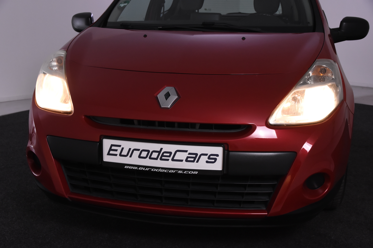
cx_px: 186
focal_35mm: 46
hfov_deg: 42.3
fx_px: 482
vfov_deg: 28.9
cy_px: 124
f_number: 6.3
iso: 1600
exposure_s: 1/160
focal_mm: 31
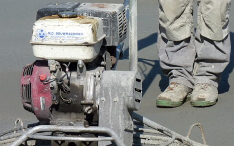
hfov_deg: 6.0
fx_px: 2244
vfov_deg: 3.7
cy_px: 104
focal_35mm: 352
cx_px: 97
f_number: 6.3
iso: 80
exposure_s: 1/250
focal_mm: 36.4
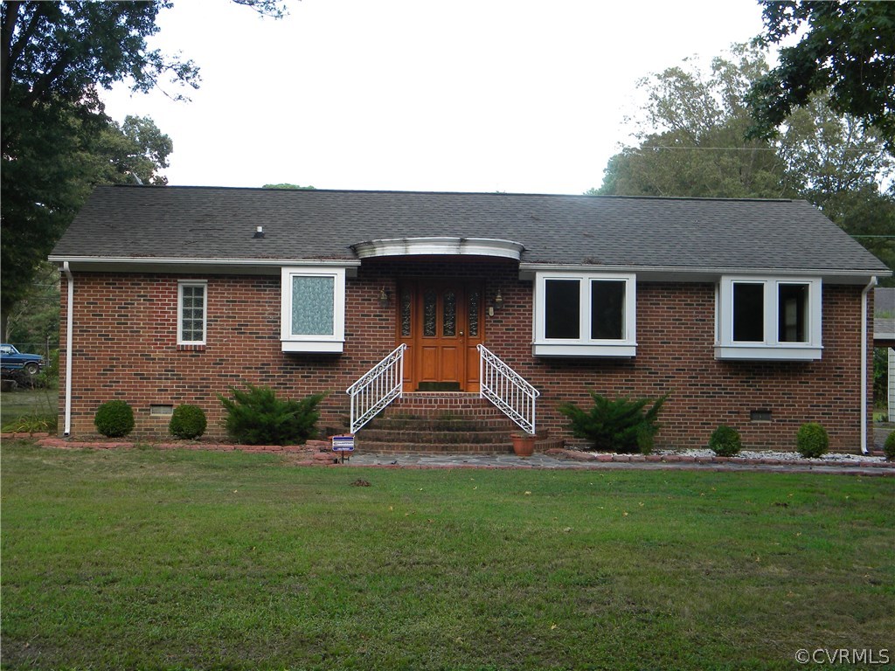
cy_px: 336
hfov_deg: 40.4
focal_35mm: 47
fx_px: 1215
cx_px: 448
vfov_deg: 30.9
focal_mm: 8.6
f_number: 3.9
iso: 80
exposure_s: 1/122
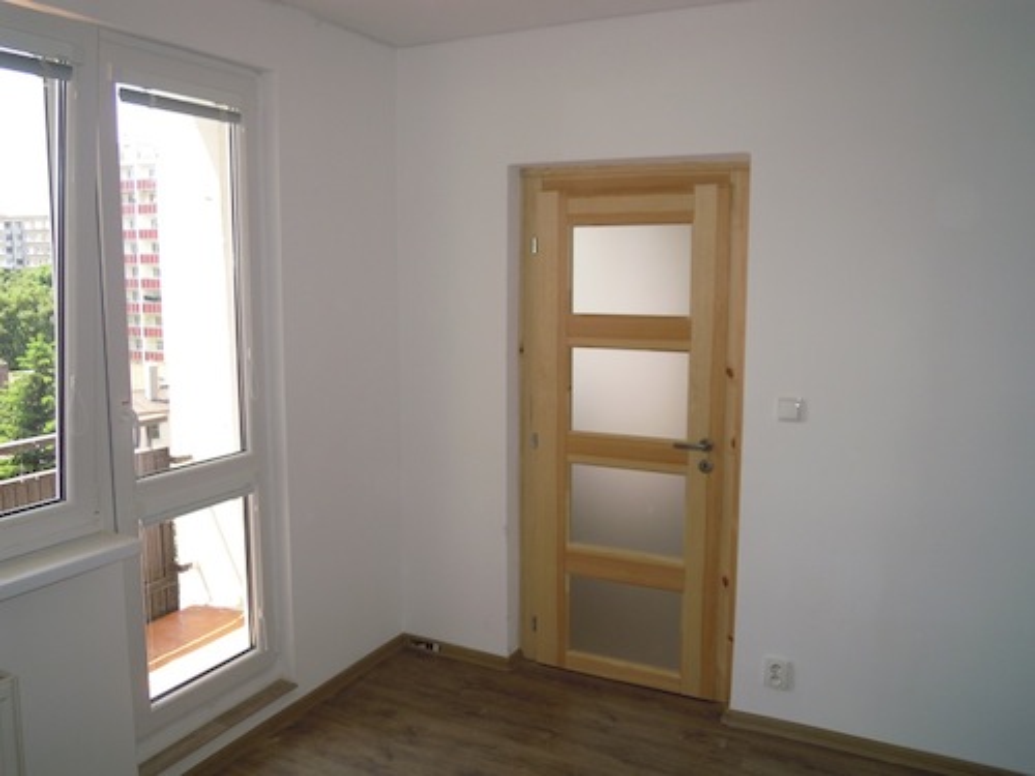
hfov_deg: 63.4
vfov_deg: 49.7
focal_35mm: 28
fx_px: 837
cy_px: 388
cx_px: 518
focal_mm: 5
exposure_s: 1/200
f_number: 2.7
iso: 100
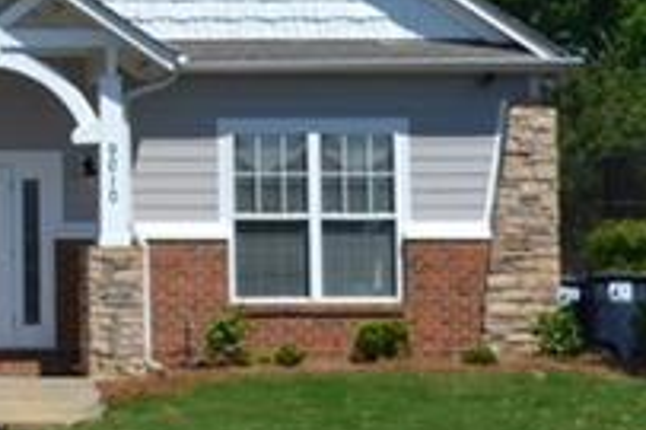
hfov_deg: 7.6
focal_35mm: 265
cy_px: -70
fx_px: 4743
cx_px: -468
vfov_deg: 5.2
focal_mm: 35
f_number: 9
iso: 100
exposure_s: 1/320
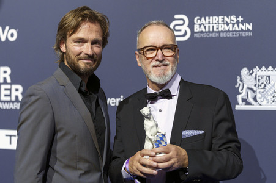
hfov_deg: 25.6
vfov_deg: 17.2
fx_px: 608
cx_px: 128
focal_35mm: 79
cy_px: 85
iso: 800
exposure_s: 1/320
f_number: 3.2
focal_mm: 74
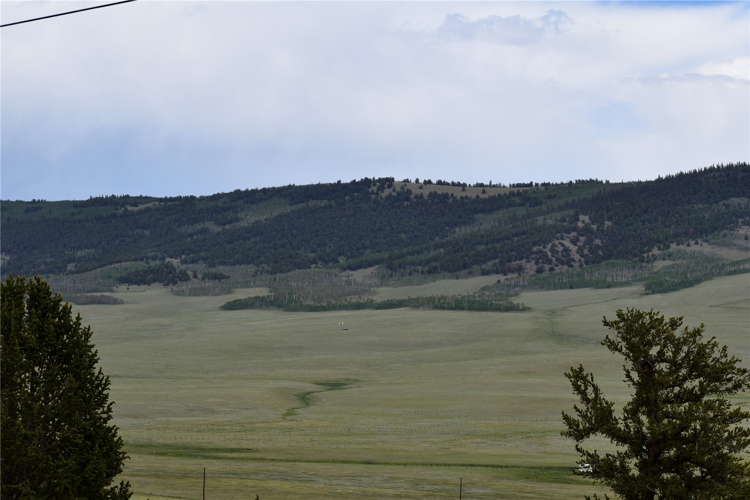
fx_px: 2250
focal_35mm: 108
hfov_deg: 18.9
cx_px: 375
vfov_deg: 12.7
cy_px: 250
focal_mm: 72
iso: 100
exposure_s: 1/200
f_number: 10
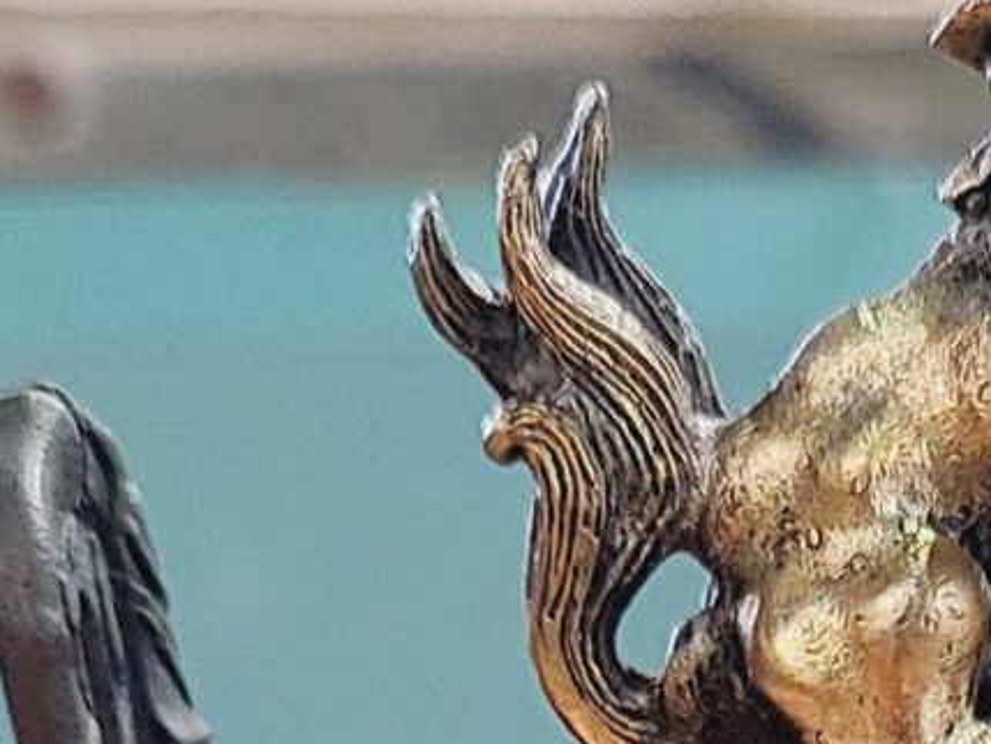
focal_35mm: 155
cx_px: 776
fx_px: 4439
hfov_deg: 12.7
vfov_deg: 8.9
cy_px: 1564
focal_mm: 5.4
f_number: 1.8
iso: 200
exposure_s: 1/50
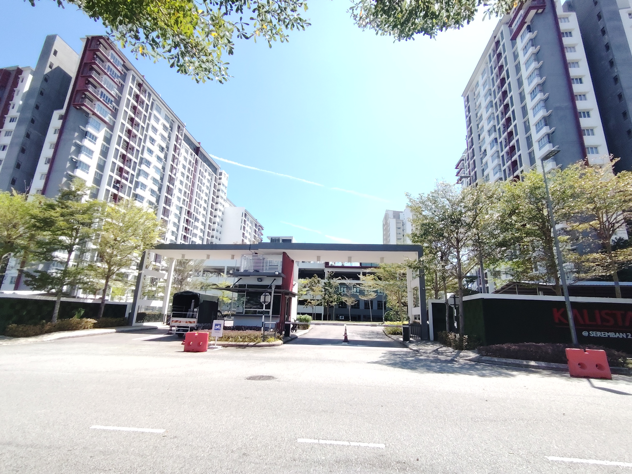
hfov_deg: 91.0
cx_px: 316
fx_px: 310
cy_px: 237
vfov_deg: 74.7
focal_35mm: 17
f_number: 2.2
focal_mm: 1.43
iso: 100
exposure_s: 1/577
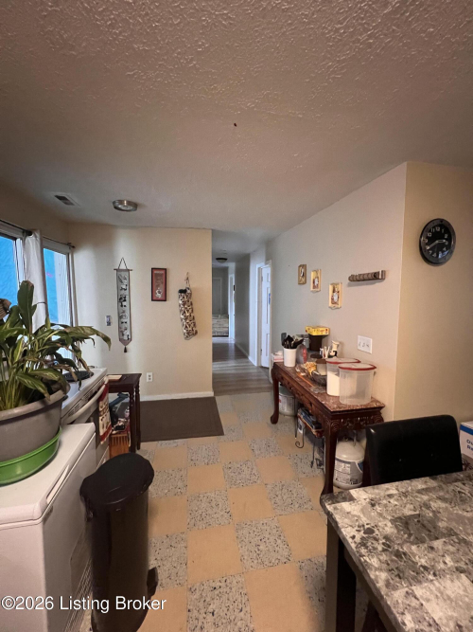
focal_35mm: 13
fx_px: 237
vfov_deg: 106.2
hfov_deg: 89.9
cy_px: 316
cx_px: 236
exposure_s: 1/40
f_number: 1.8
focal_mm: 1.57
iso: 800
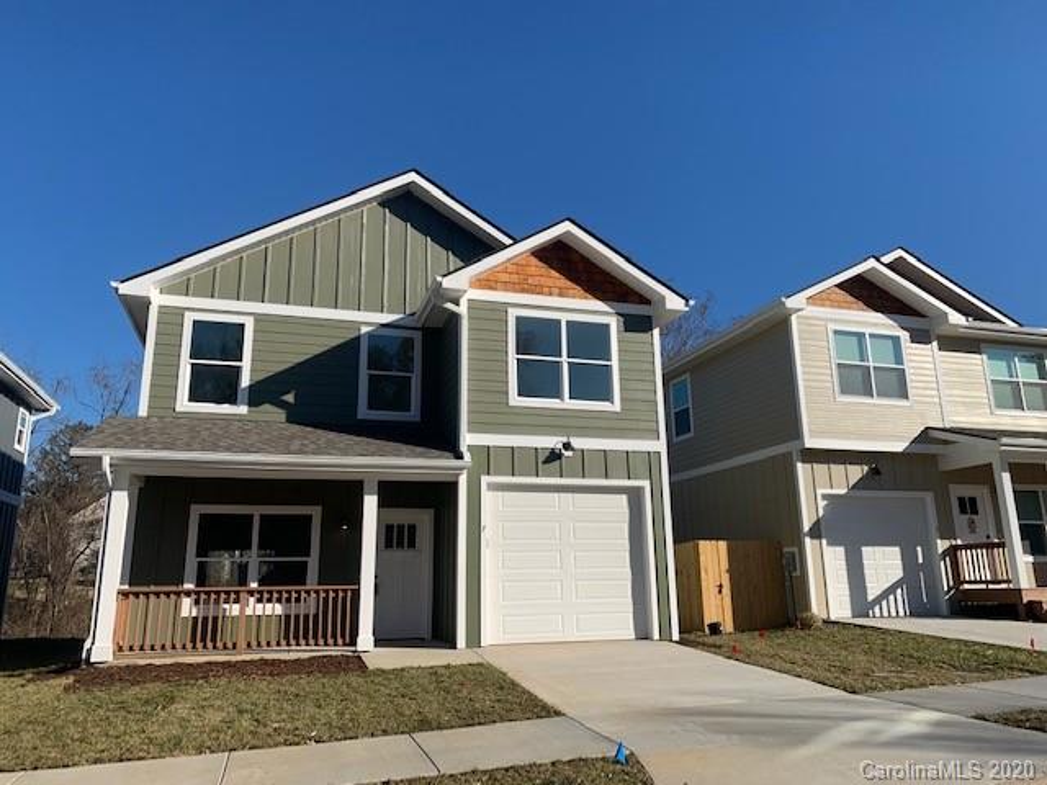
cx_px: 524
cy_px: 392
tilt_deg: +13.6
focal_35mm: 26
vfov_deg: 53.1
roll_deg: -0.1
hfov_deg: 67.3
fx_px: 786
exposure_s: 1/2611
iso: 25
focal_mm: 4.25
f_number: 1.8
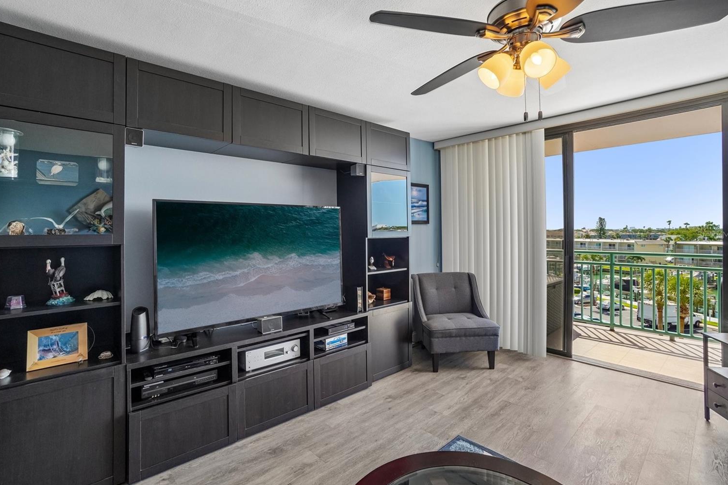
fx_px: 324
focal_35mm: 16
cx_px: 352
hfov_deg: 96.7
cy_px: 235
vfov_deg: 73.7
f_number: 8
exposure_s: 1/30
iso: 400
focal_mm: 10
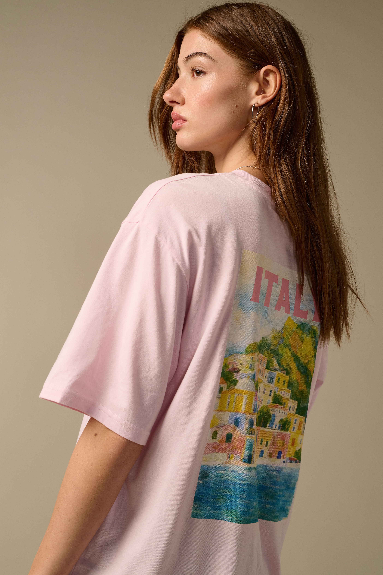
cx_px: 192
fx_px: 830
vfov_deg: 38.2
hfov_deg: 26.0
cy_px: 288
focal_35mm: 52
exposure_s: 1/160
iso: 320
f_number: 9
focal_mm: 52
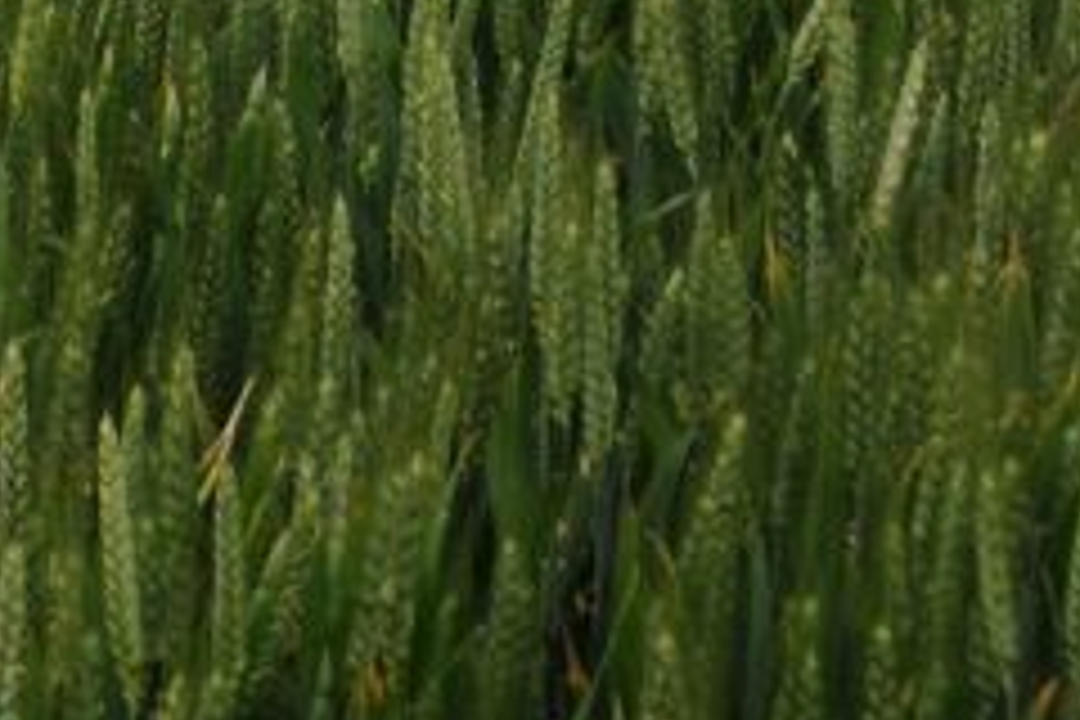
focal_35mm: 188
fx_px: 5625
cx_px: -1305
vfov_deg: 7.0
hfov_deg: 9.9
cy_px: -785
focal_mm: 25
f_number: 9
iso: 200
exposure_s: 1/500
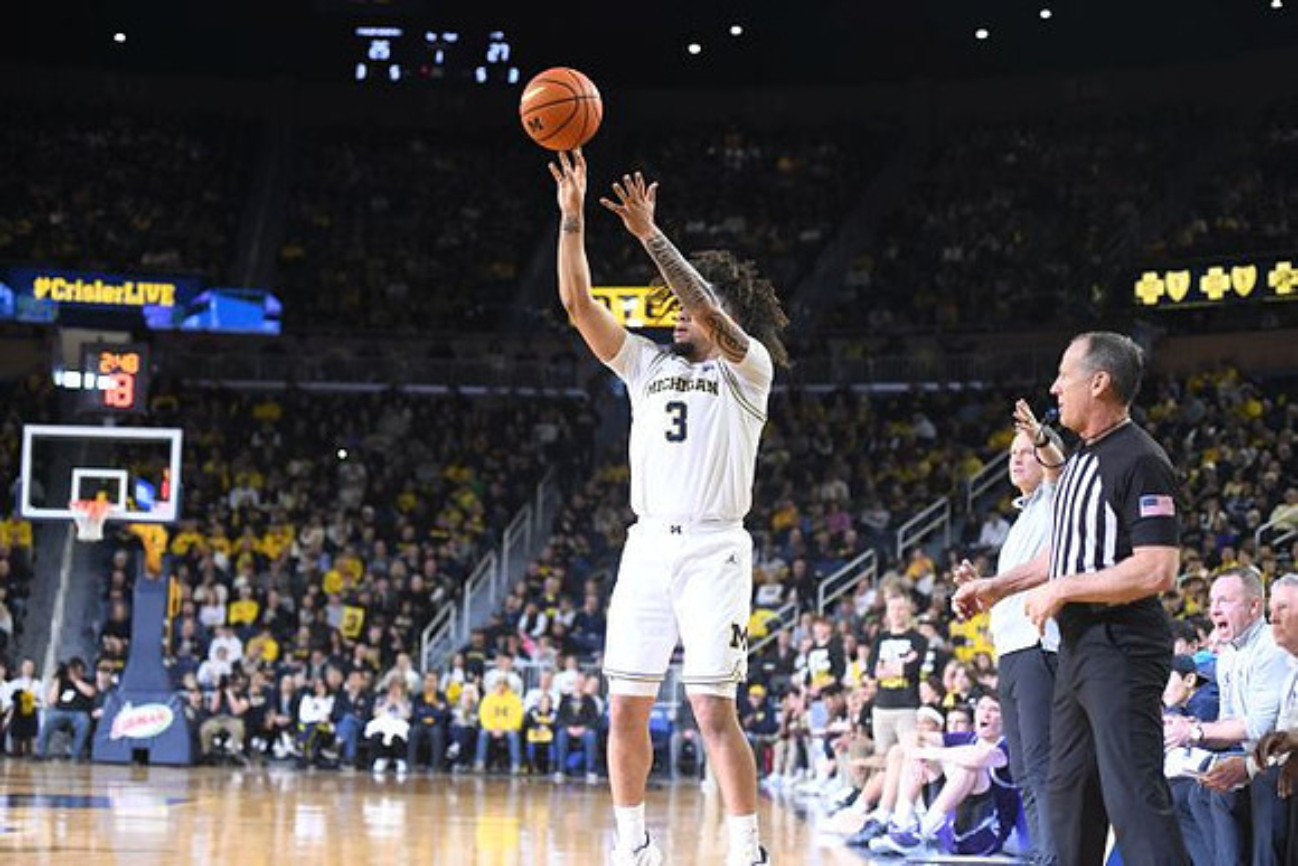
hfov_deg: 28.8
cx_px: 649
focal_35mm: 70
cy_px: 433
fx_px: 2524
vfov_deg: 19.5
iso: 2500
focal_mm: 70
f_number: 2.8
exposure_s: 1/1000
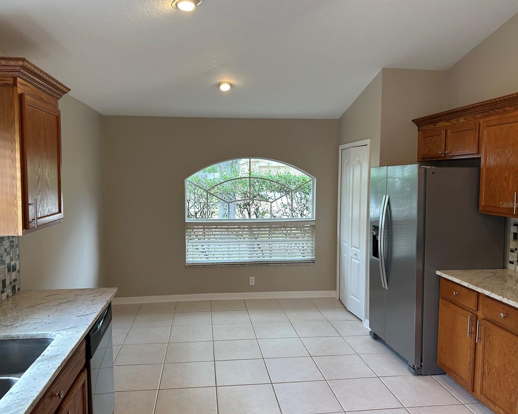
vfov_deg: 54.9
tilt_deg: -4.5
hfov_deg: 66.0
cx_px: 246
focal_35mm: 26
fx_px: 399
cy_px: 204
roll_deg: -0.4
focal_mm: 6.86
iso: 100
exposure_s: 1/120
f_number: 1.78
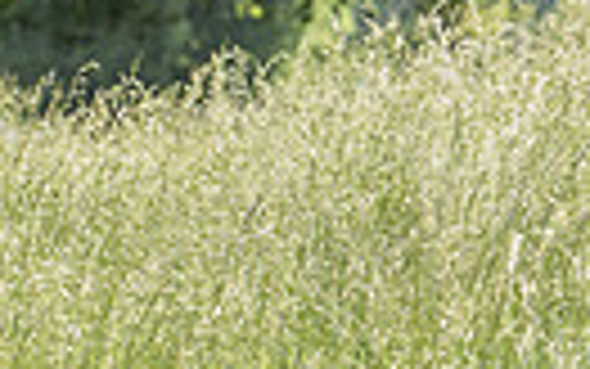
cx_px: 905
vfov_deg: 2.2
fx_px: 9410
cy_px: -97
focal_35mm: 585
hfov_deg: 3.6
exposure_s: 1/2500
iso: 1000
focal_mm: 130
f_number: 6.3
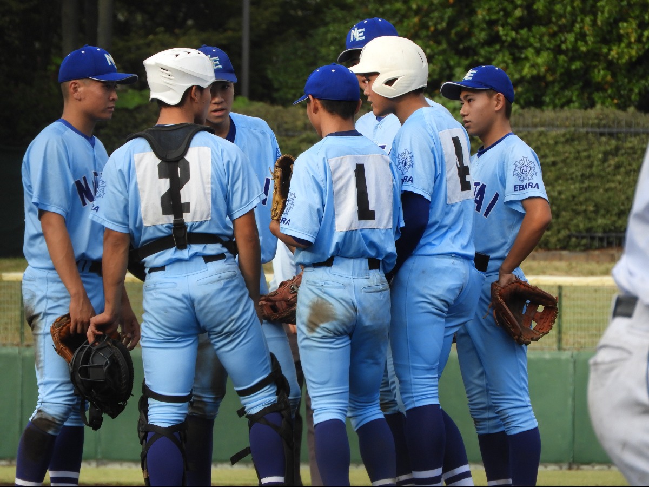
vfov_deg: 2.5
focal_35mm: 600
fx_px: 11249
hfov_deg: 3.3
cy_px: 244
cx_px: 324
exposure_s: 1/250
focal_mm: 107.5
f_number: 5.6
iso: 200
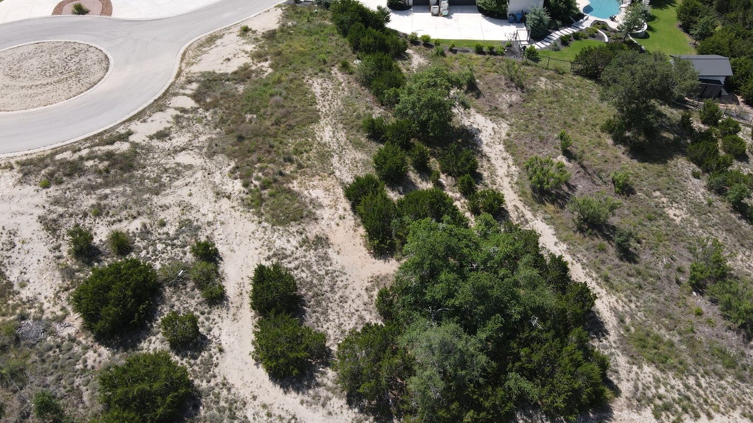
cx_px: 387
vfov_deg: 42.6
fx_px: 539
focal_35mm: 27
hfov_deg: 69.9
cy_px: 159
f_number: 2.8
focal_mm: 4.5
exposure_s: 1/640
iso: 100
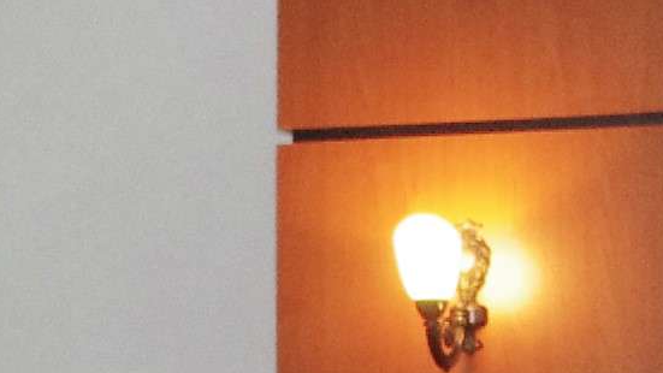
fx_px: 6013
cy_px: 711
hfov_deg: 6.3
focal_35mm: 342
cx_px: -256
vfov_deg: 3.5
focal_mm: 28.13
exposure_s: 1/180
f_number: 4.5
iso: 1600
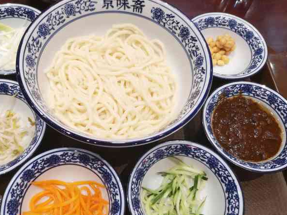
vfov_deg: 44.0
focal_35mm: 32
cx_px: 127
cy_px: 124
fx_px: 265
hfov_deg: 56.7
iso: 125
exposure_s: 1/50
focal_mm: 3.95
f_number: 1.8
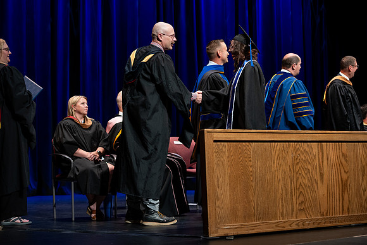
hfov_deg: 28.8
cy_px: 122
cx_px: 184
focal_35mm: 70
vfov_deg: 19.5
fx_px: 714
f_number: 2.8
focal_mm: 70
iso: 500
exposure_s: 1/250
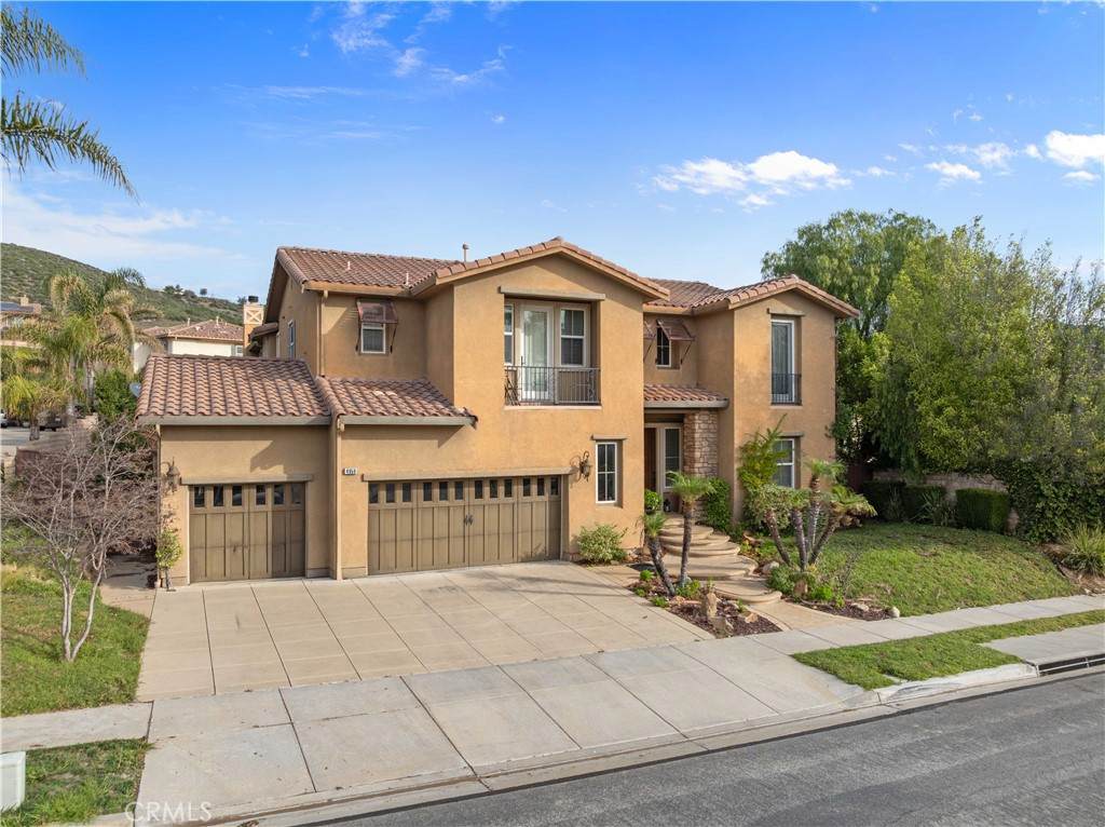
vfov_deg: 56.7
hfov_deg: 71.6
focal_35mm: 24
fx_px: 765
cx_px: 552
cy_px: 414
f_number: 4.5
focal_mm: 12.29
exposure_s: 1/640
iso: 100
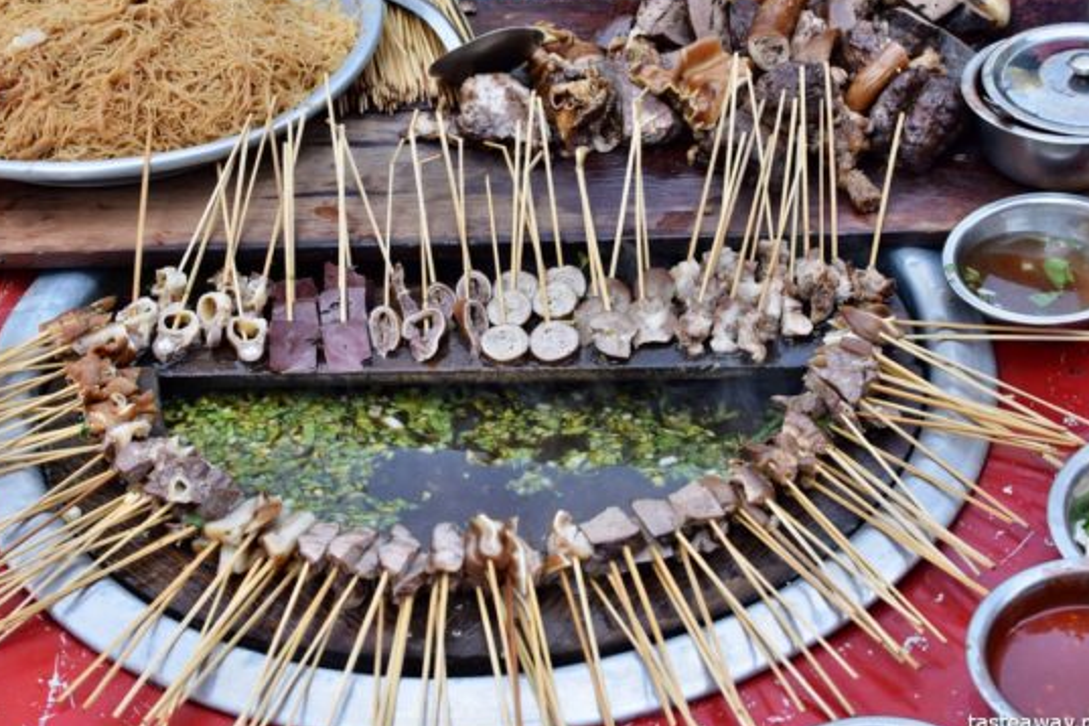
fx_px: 1893
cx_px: 460
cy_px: 307
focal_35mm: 63
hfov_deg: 32.0
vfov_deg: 21.7
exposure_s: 1/200
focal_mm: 35
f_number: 7.1
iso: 400
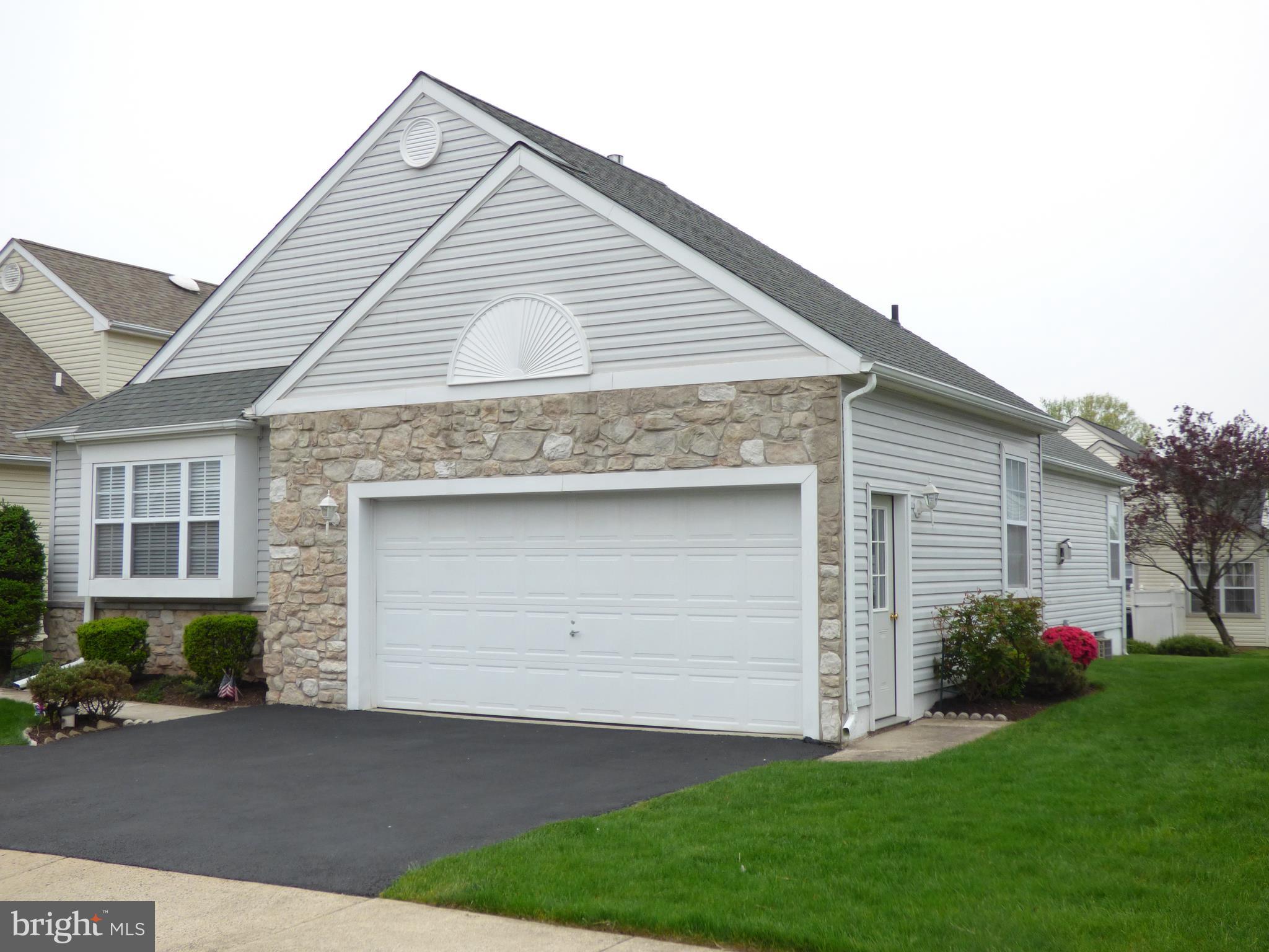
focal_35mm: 39
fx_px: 1430
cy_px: 476
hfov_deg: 47.9
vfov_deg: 36.8
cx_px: 634
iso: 200
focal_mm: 7.07
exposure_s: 1/500
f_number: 3.6
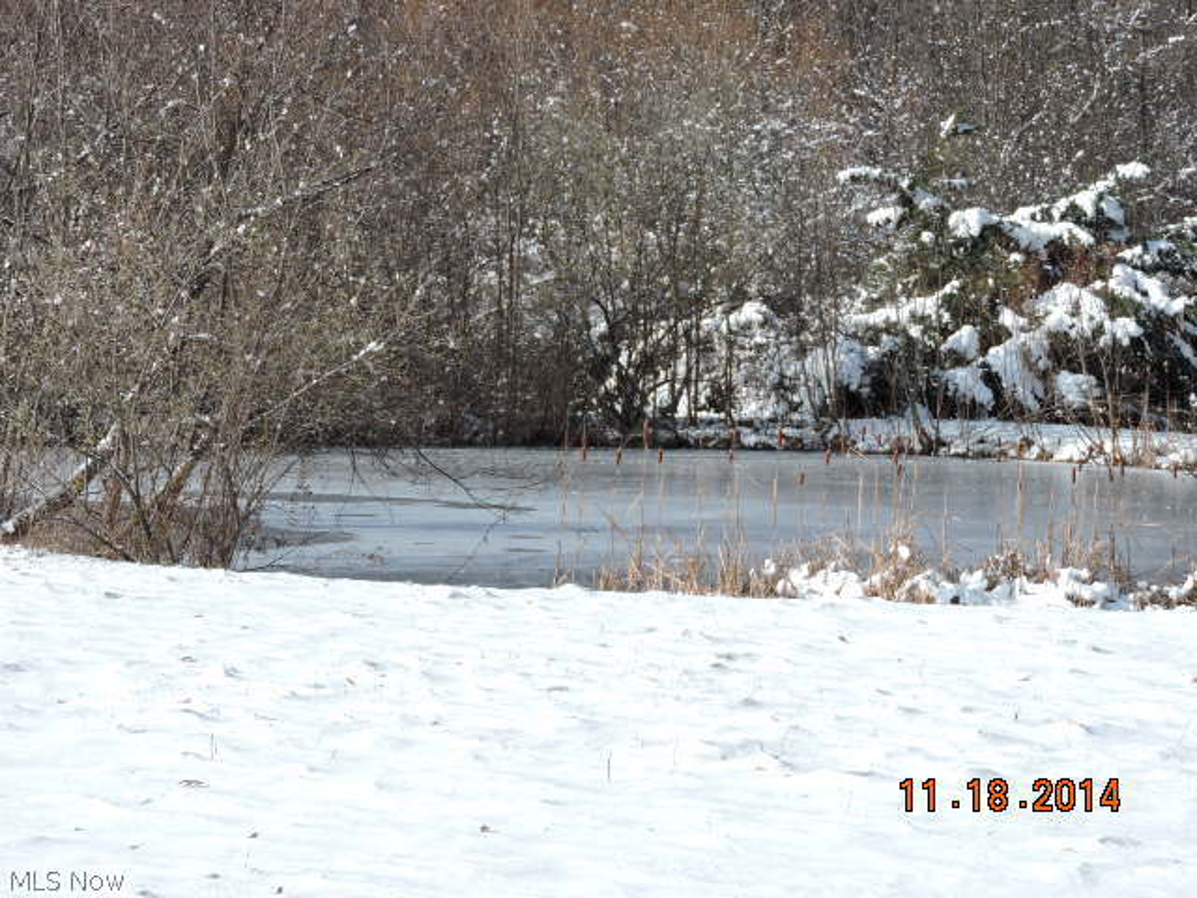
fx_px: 4668
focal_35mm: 135
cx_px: 598
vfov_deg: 11.0
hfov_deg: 14.6
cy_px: 449
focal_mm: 24.1
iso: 100
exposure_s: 1/800
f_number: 4.3
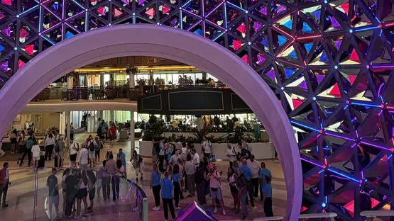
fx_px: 345
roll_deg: +1.6
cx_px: 150
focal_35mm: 33
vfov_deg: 32.3
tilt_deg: +13.3
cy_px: -8
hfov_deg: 58.8
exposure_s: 1/100
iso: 160
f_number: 2.2
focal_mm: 2.22
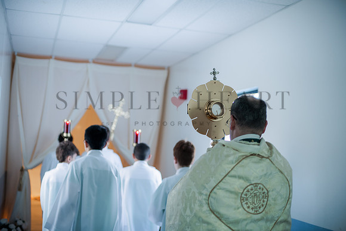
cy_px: 116
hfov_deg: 39.6
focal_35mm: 50
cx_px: 173
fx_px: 481
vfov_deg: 27.0
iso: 400
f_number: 2.2
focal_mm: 50
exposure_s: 1/160
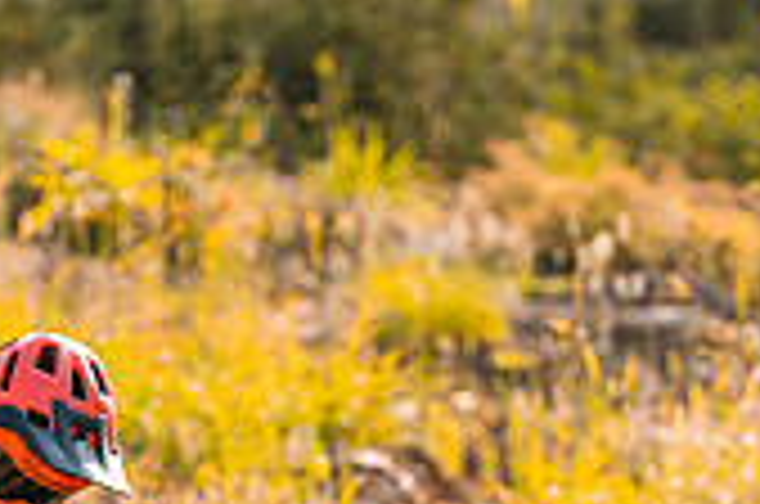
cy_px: 684
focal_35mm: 499
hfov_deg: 4.1
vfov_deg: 2.7
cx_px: 387
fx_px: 10514
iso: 220
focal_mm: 145
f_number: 2.8
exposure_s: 1/1250
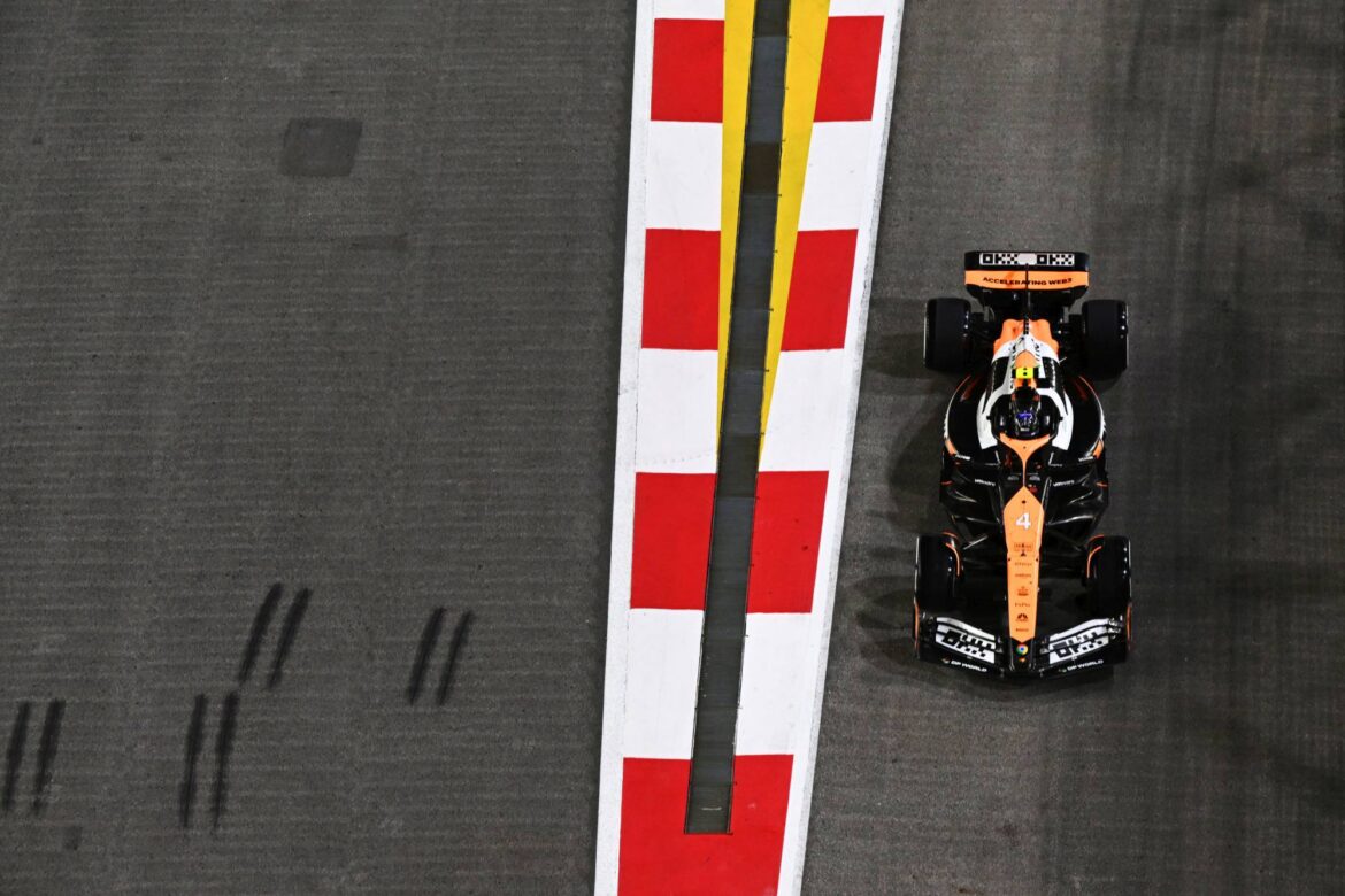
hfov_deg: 22.1
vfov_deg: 14.9
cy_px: 448
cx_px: 672
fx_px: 3437
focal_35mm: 92
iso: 1250
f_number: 4.5
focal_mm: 92
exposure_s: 1/640
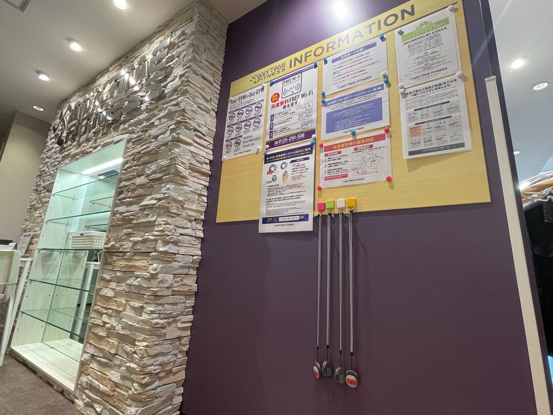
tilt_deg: +13.4
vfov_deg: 89.9
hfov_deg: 106.2
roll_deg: -3.0
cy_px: 208
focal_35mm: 13
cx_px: 276
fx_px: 208
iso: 250
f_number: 2.4
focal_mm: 1.54
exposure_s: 1/50
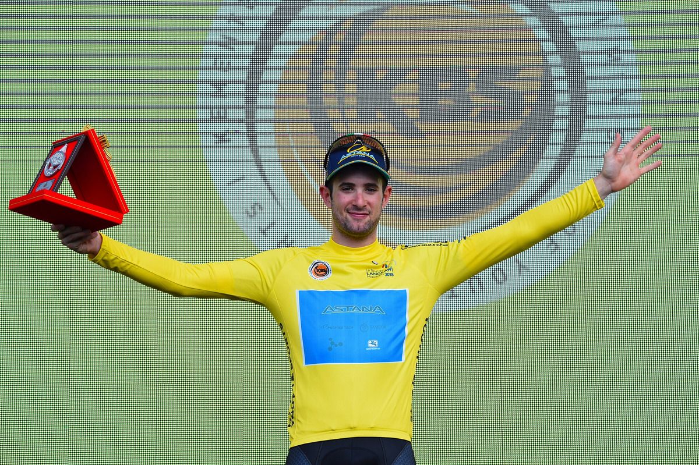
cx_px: 350
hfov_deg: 15.2
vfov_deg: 10.2
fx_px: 2620
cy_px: 232
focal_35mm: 135
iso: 400
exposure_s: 1/1000
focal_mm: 135
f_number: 5.6
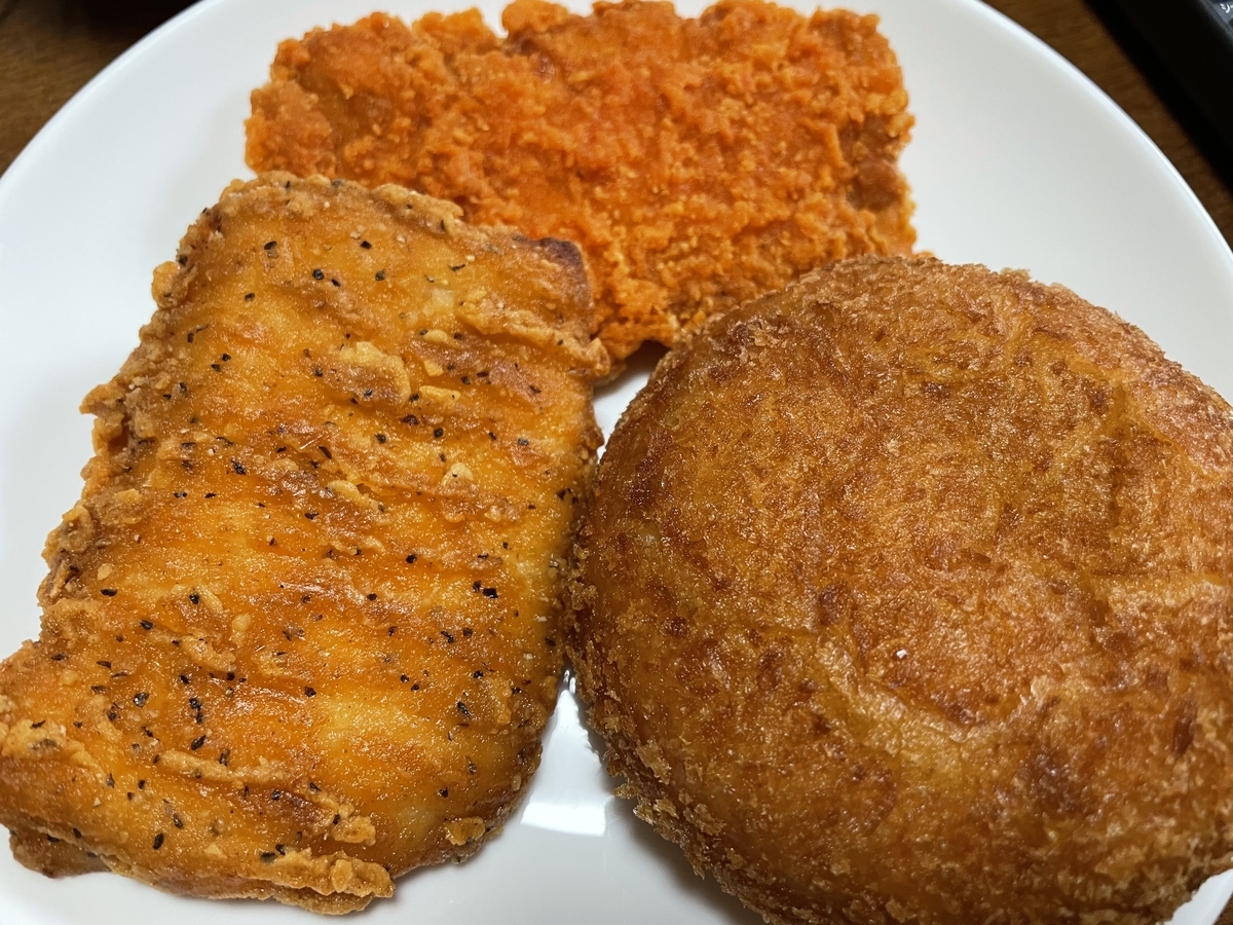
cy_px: 462
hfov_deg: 67.3
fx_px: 926
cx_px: 616
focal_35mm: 26
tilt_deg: -65.1
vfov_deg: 53.1
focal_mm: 4.2
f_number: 1.6
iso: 200
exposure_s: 1/60
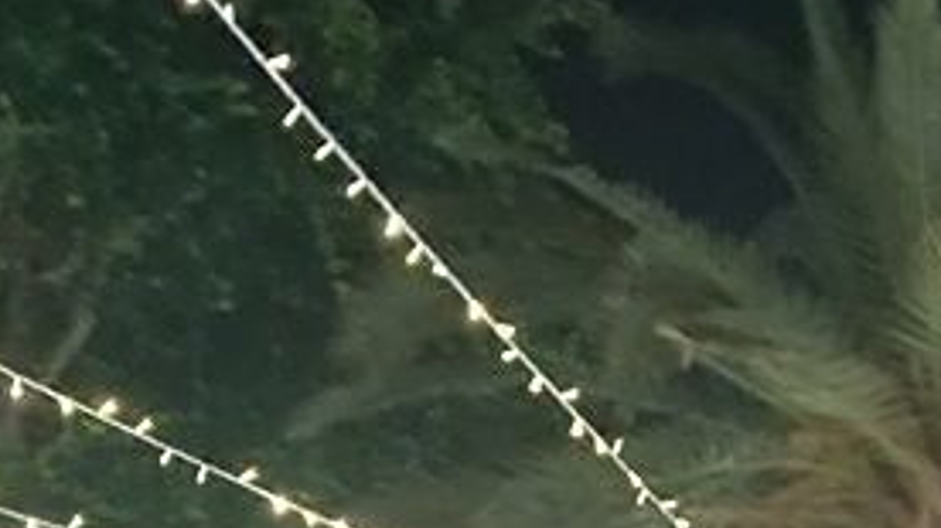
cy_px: 719
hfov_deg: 25.4
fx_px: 2045
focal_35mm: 82
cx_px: 788
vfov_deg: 14.0
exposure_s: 1/20
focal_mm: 3.83
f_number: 2.2
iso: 500
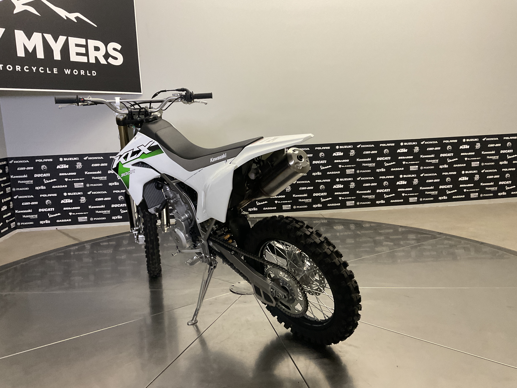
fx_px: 433
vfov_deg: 48.2
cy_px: 194
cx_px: 258
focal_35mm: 29
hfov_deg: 61.7
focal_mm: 3
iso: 160
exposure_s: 1/60
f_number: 1.8
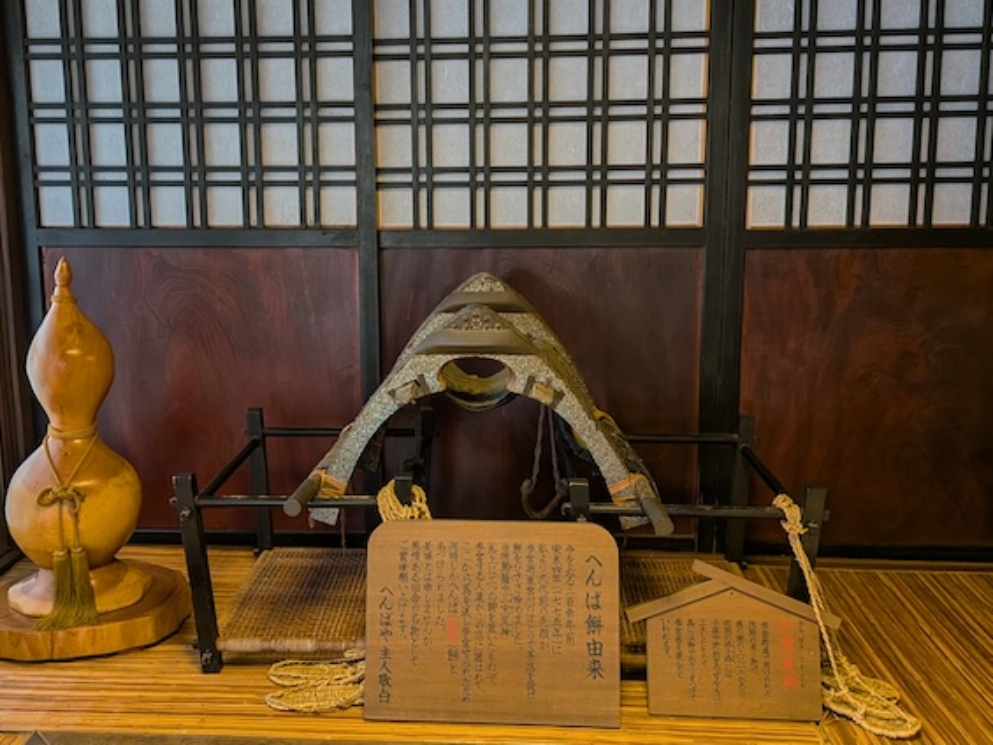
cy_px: 315
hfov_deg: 53.8
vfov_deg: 41.7
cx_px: 425
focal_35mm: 34
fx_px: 976
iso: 253
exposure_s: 1/120
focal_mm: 4.53
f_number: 1.7
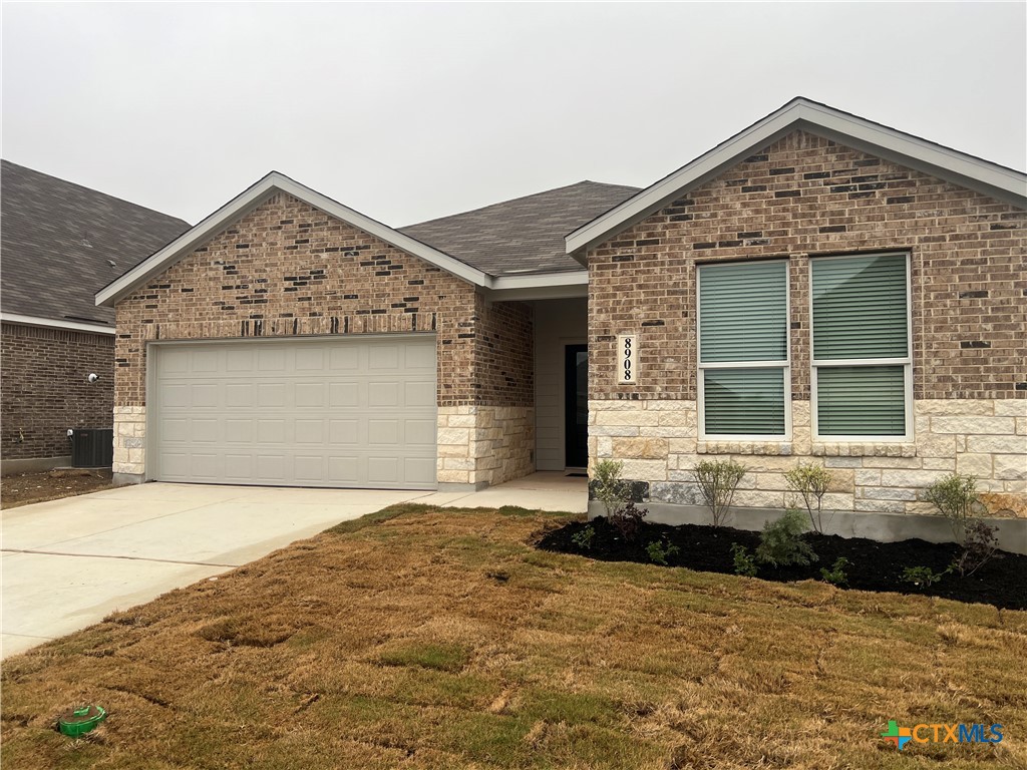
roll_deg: -0.2
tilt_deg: +0.9
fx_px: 771
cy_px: 385
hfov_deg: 67.3
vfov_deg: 53.1
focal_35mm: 26
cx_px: 514
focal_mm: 5.7
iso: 50
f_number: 1.5
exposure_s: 1/621
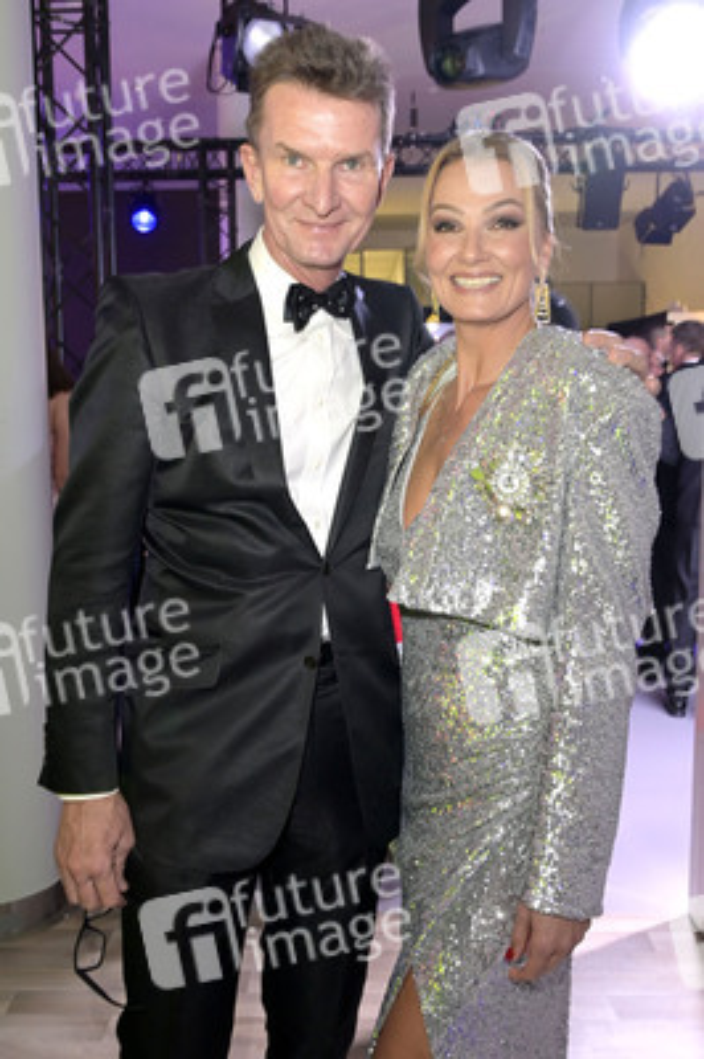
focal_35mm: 32
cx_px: 352
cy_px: 530
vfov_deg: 58.8
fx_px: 940
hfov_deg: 41.0
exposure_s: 1/30
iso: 2000
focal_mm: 32
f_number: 6.3
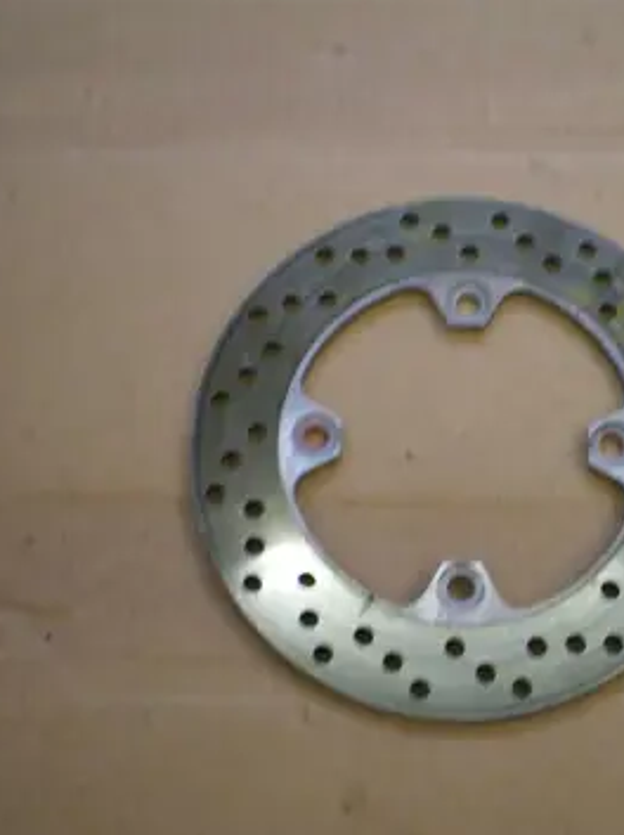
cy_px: 419
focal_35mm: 49
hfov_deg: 29.2
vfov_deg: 38.9
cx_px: 466
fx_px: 1180
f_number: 3.1
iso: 125
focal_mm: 6.3
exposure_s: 1/30
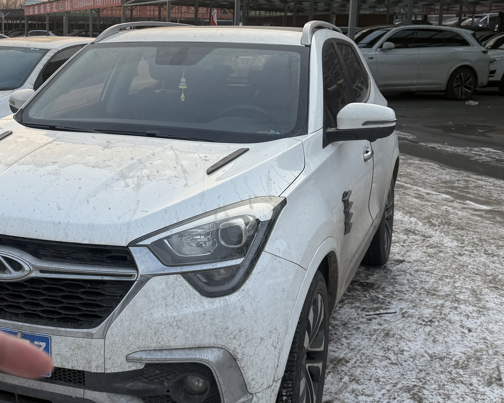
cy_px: 149
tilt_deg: -7.7
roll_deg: -0.2
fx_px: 746
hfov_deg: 36.2
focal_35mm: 50
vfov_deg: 30.1
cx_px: 109
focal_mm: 6.76
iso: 80
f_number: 1.78
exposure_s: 1/888
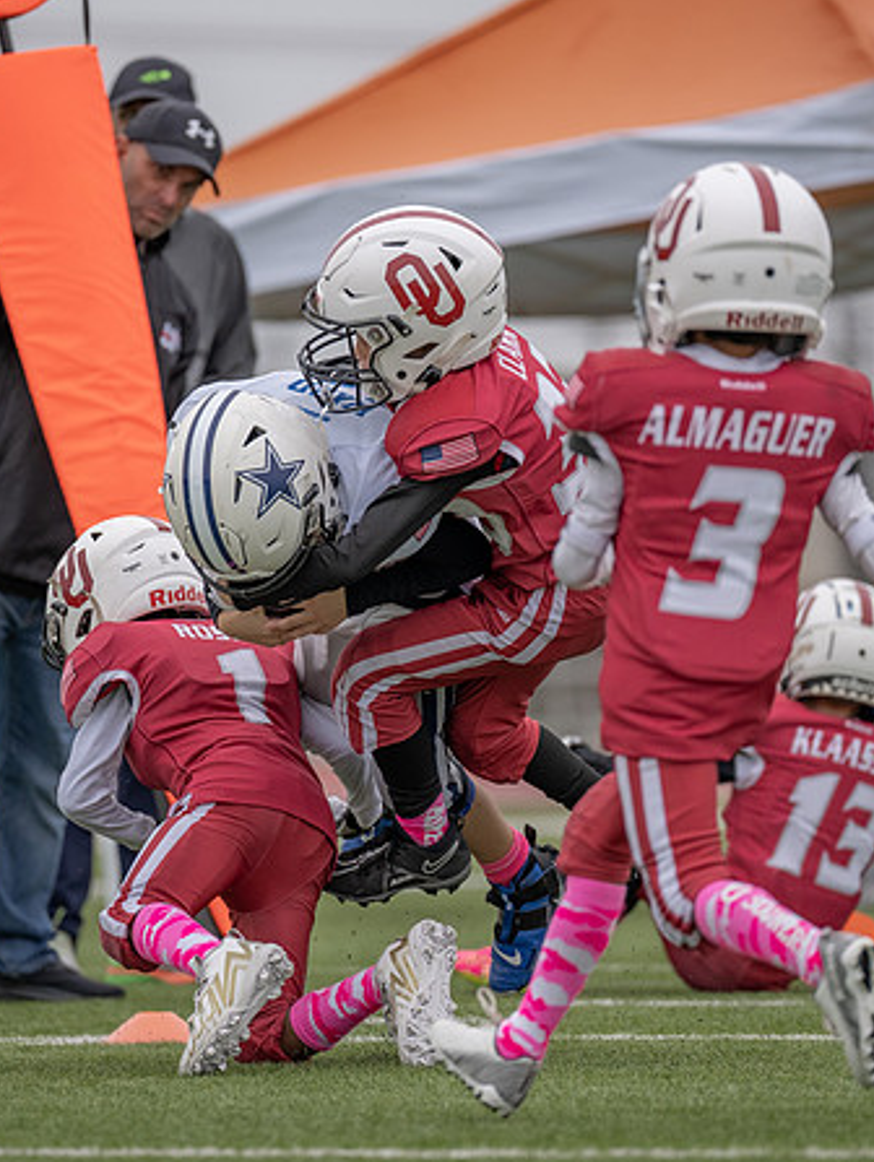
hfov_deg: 3.5
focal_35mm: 423
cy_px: 570
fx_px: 14220
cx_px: 361
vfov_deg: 4.7
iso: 200
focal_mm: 200
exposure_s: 1/1250
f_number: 2.8
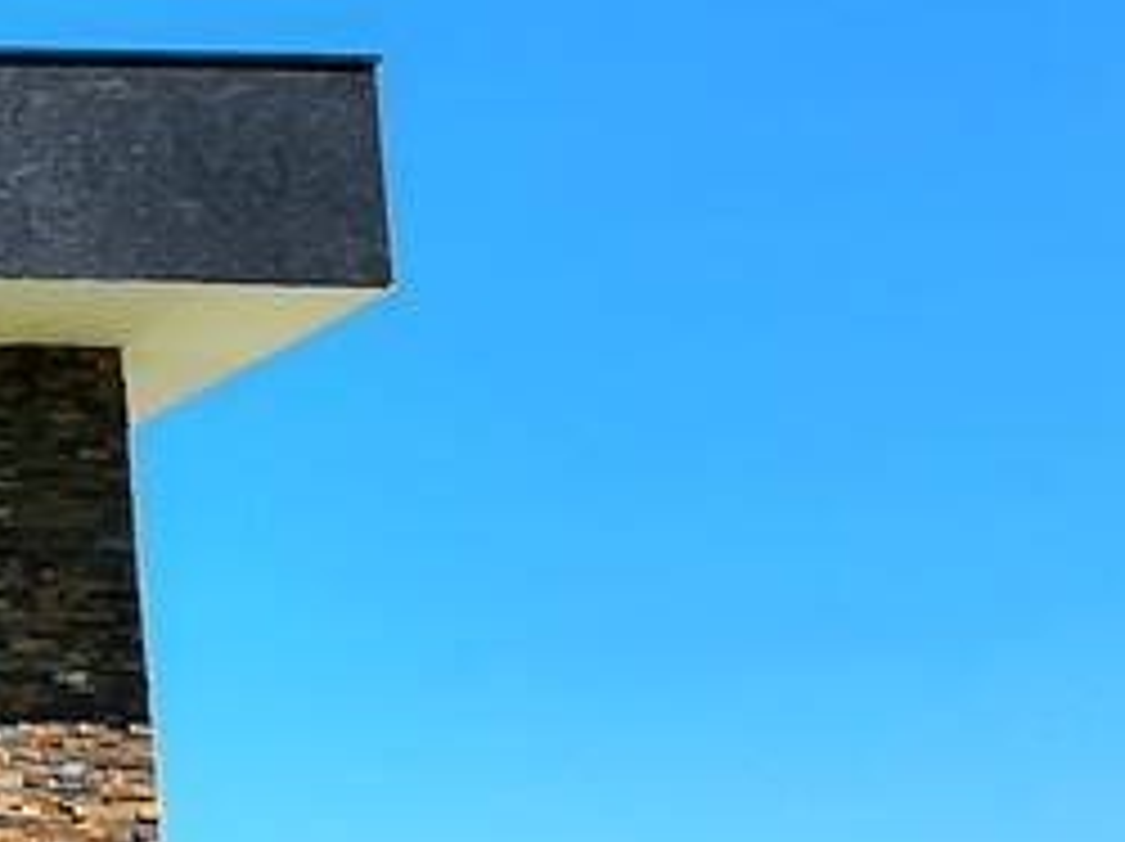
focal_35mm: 75
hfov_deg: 15.8
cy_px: 982
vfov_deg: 18.7
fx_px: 2435
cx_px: -1454
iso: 50
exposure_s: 1/2500
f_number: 2.2
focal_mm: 2.2
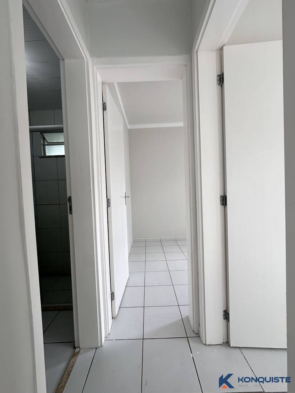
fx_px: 159
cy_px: 196
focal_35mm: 14
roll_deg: +1.5
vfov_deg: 102.1
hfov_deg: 85.7
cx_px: 148
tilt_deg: -0.9
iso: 50
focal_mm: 2.22
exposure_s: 1/120
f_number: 2.2
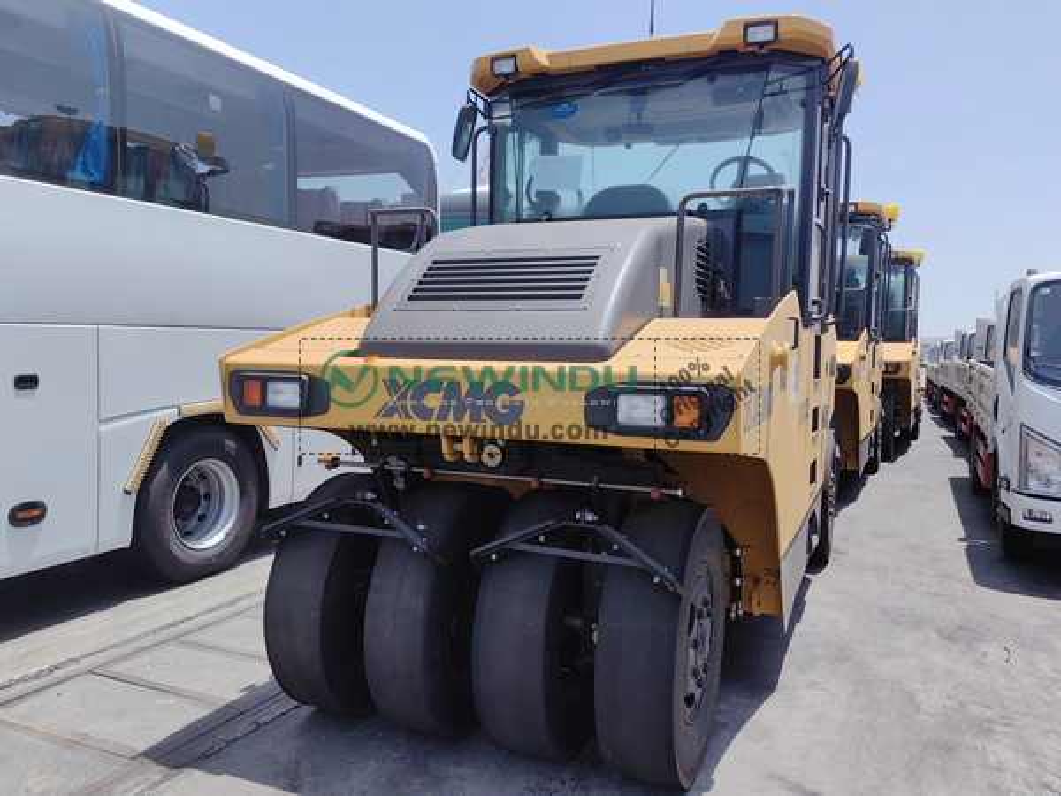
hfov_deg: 65.3
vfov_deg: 51.4
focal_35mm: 27
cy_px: 398
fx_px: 828
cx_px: 530
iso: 50
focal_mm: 5.75
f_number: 2
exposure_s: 1/3257
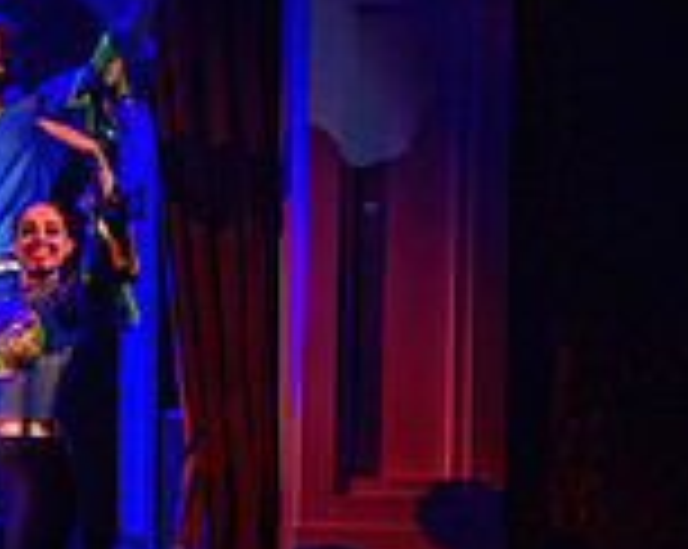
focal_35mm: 251
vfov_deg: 6.2
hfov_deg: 7.5
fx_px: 5104
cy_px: 353
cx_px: -526
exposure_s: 1/250
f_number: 2.8
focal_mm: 70
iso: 1600
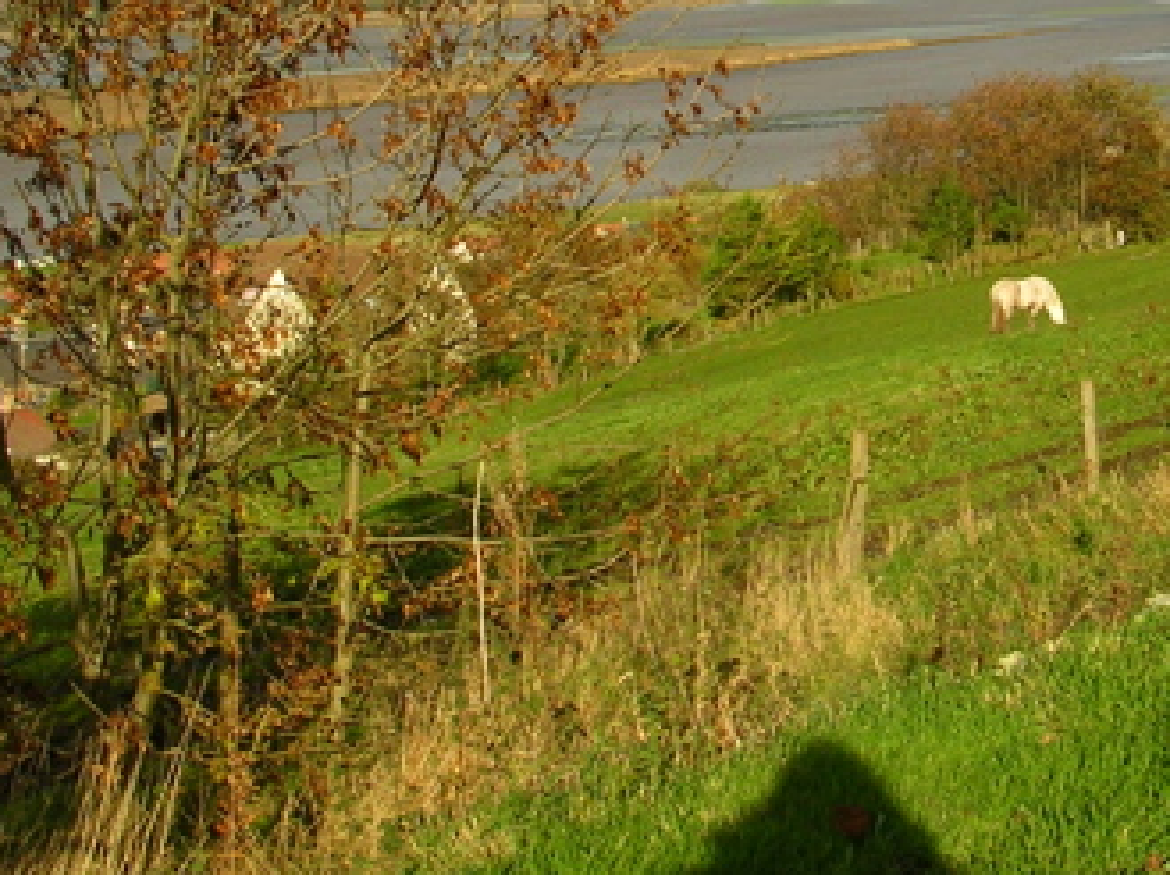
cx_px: 1014
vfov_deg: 19.6
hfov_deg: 25.7
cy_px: 128
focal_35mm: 74
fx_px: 2498
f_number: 5.6
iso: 50
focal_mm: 5.8
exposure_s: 1/300
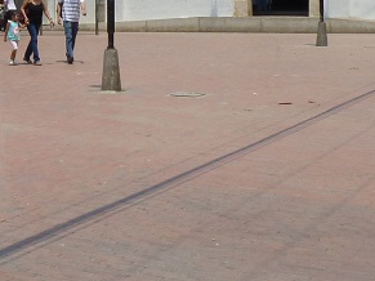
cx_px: 40
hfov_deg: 21.8
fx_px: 953
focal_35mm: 88
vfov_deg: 15.9
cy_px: -89
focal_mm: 4.1
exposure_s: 1/500
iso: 80
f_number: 5.6
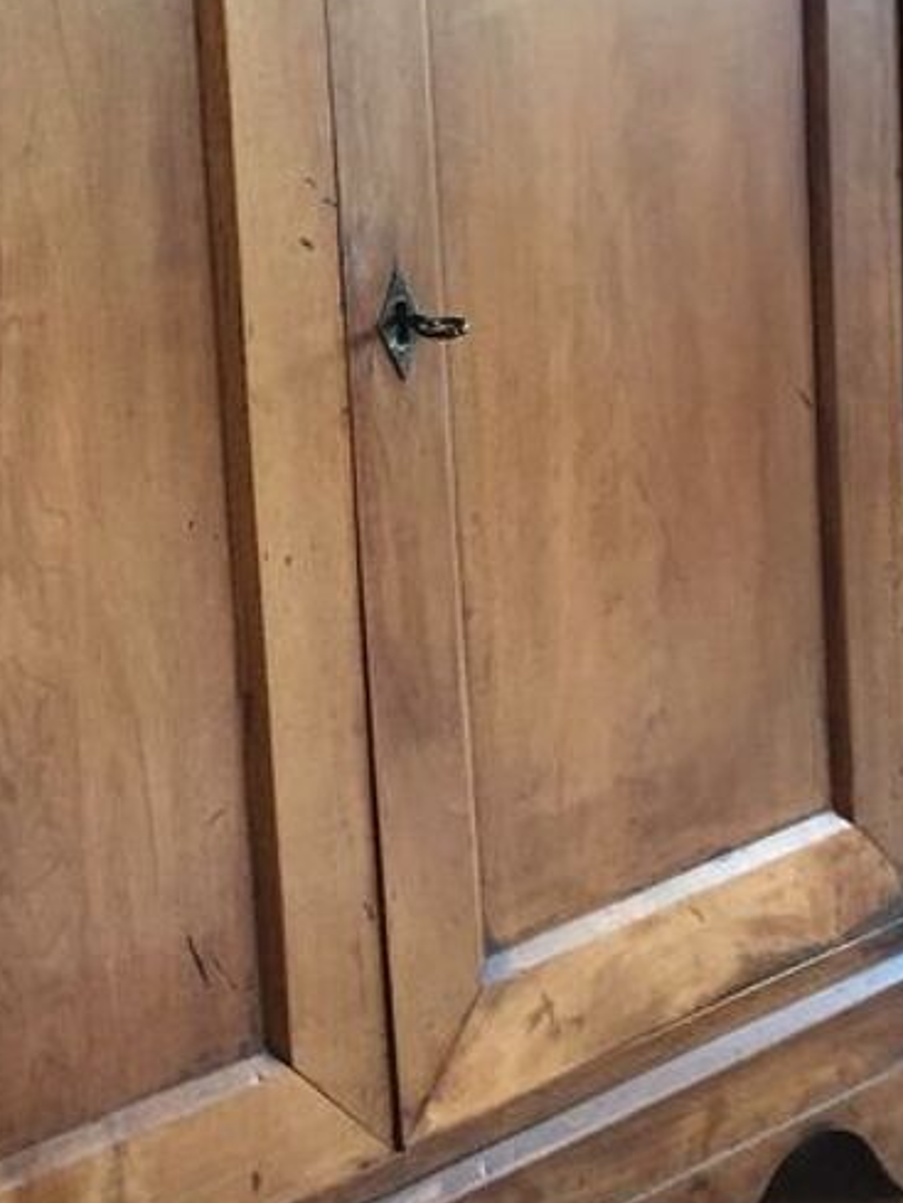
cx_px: -165
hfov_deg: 17.8
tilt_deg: -10.4
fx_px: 2747
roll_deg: +5.3
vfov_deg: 24.5
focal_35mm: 79
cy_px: 311
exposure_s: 1/33
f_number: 2.2
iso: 250
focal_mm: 4.15
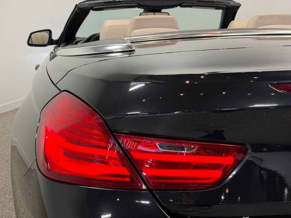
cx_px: 146
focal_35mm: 48
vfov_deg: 30.3
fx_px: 404
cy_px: 109
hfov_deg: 39.7
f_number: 1.78
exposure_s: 1/126
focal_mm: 6.76
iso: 50
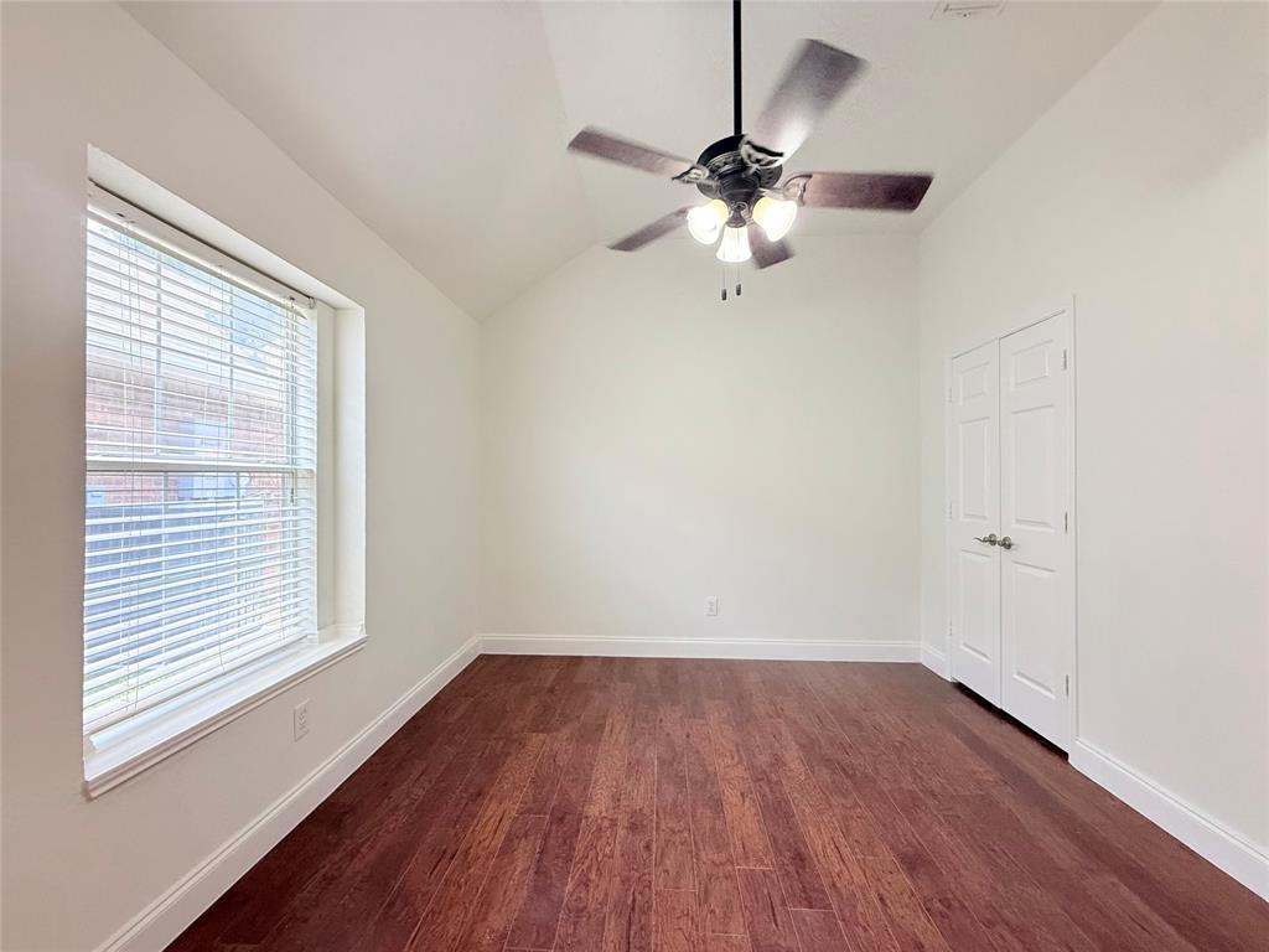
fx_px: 513
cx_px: 634
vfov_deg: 85.7
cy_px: 476
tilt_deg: +1.0
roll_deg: +0.2
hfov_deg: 102.1
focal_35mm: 14
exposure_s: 1/120
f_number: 2.2
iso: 250
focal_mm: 2.22
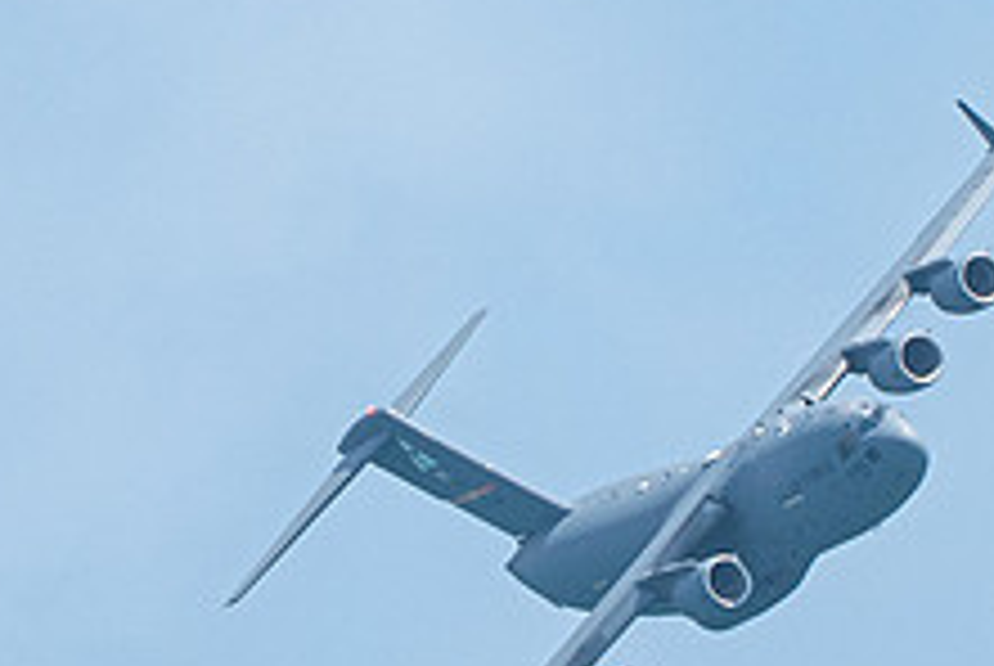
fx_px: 57120
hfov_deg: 1.0
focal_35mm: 2066
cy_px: 403
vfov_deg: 0.7
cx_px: 664
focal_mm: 400
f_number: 10
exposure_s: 1/1250
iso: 640
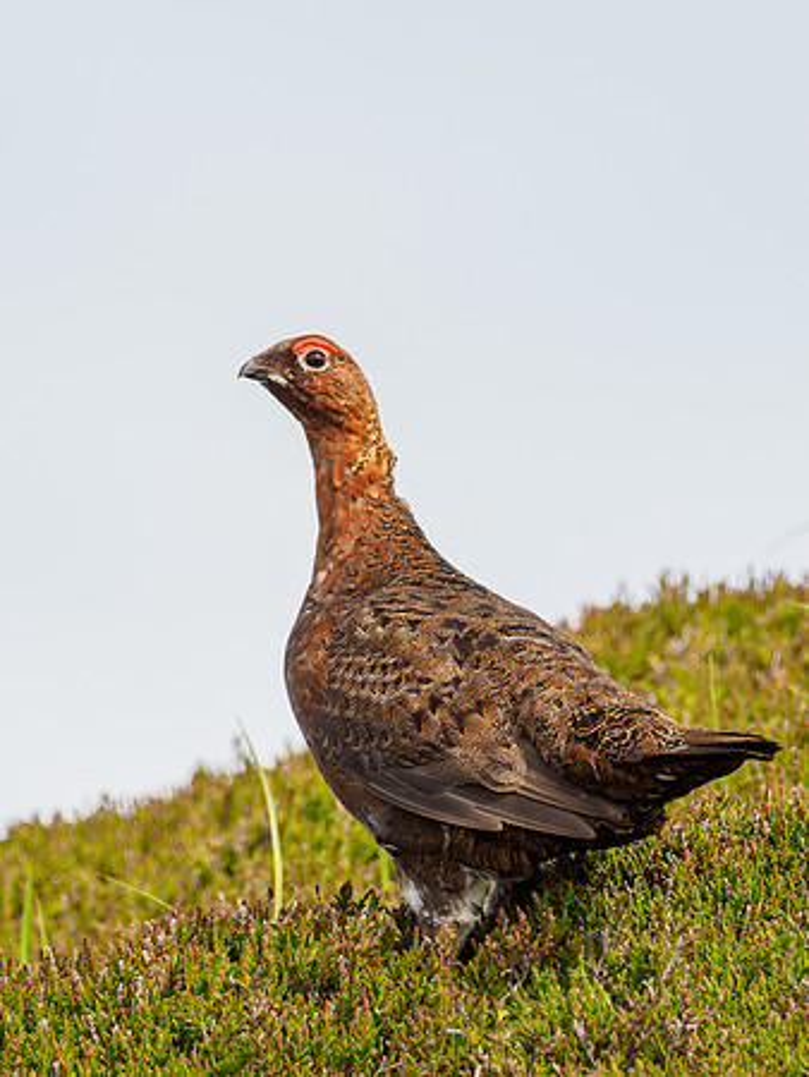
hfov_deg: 1.4
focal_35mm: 1101
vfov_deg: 1.8
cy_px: 729
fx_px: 34285
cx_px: 453
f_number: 4.5
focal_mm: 300
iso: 200
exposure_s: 1/640
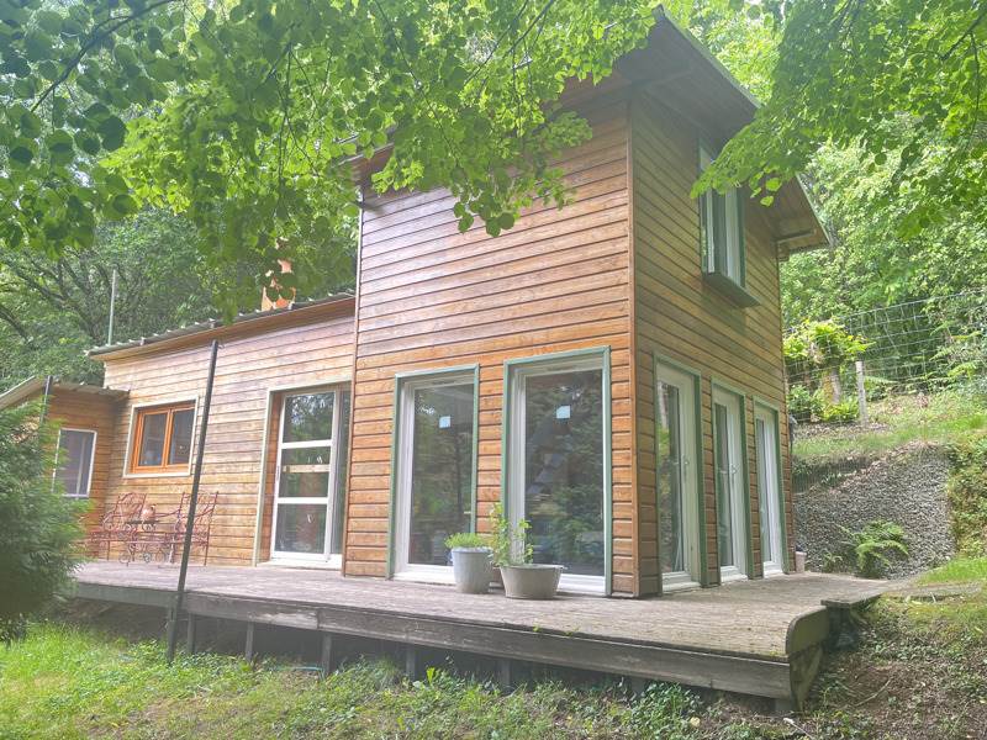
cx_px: 494
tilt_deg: +11.0
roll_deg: -0.6
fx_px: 741
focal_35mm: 26
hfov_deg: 67.3
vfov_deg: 53.1
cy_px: 370
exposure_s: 1/121
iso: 100
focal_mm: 5.1
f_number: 1.6
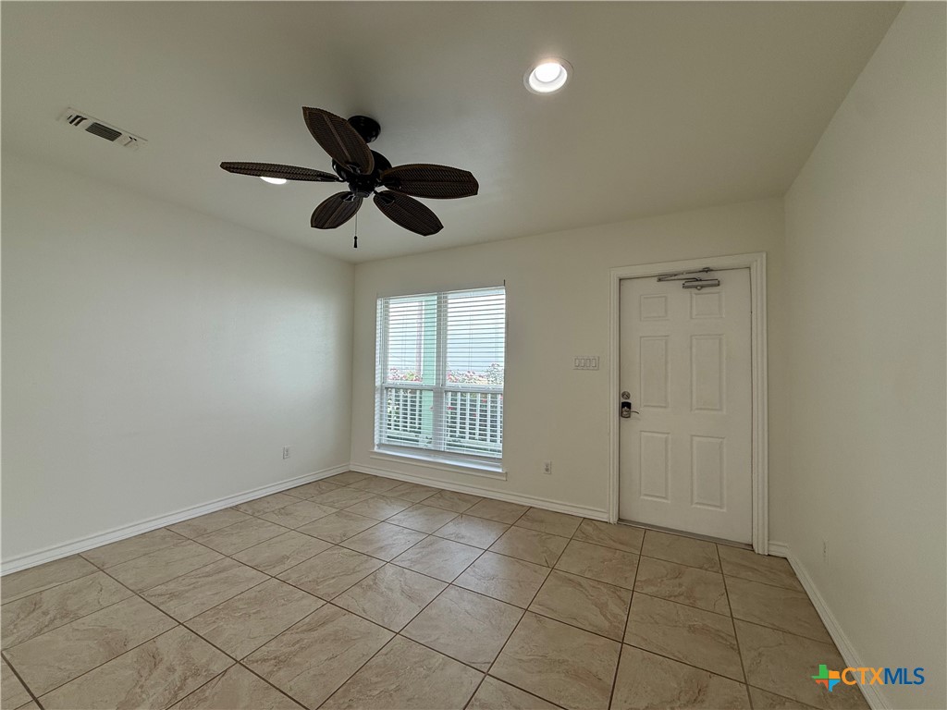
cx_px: 474
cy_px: 355
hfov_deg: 102.1
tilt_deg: +1.0
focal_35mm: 14
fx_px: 383
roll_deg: -1.8
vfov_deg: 85.7
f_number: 2.2
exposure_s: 1/143
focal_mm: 2.22
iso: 64
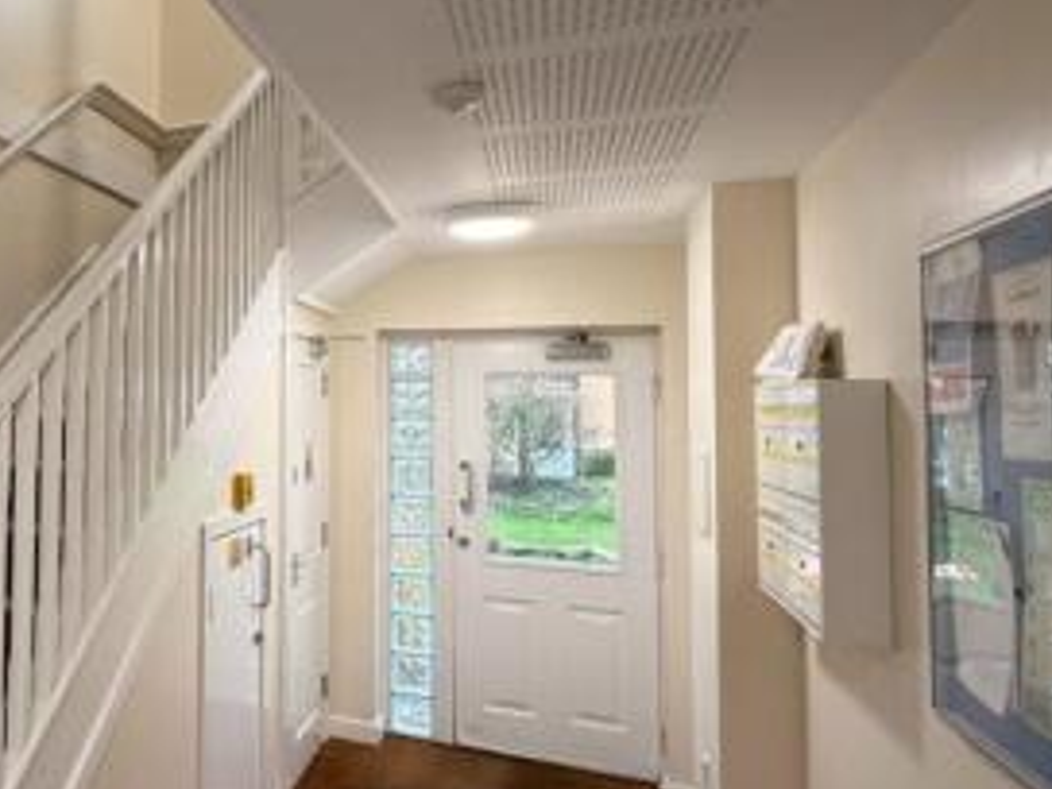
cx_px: 33
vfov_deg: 46.7
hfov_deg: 50.2
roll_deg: -1.3
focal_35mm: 30
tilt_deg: +3.3
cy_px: 346
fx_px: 912
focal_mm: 2.22
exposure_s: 1/50
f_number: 2.2
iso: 160
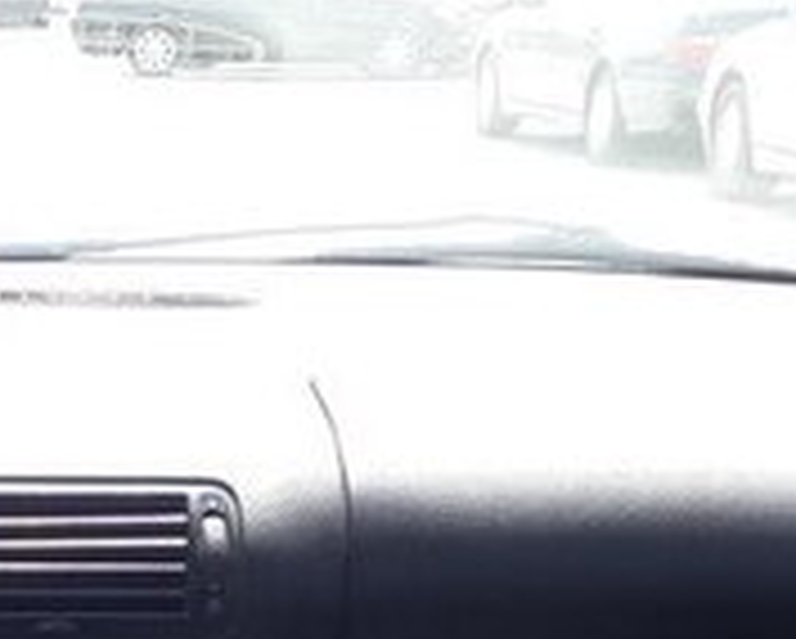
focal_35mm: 98
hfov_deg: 18.5
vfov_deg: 14.8
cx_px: -162
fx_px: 2311
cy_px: 920
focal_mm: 3.6
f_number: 1.9
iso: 40
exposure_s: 1/160
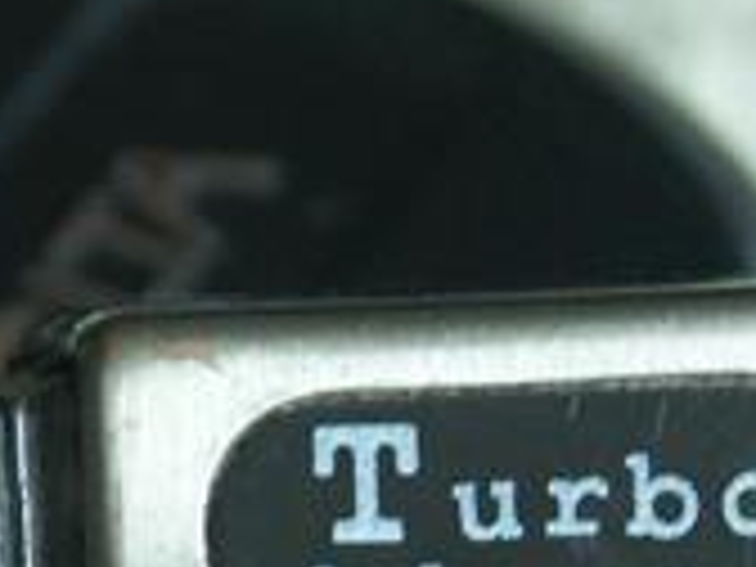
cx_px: 194
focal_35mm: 711
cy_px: 864
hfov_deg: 2.8
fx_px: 15528
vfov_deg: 2.1
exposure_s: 1/6
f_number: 3.5
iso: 200
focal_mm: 47.45
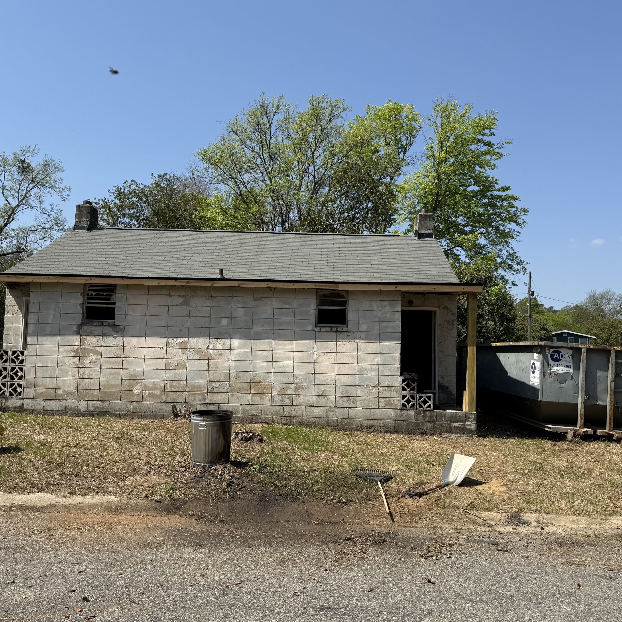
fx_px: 610
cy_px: 316
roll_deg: -2.2
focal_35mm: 30
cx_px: 315
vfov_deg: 54.0
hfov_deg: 54.0
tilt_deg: +4.2
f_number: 1.78
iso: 80
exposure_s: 1/4673
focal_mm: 6.76
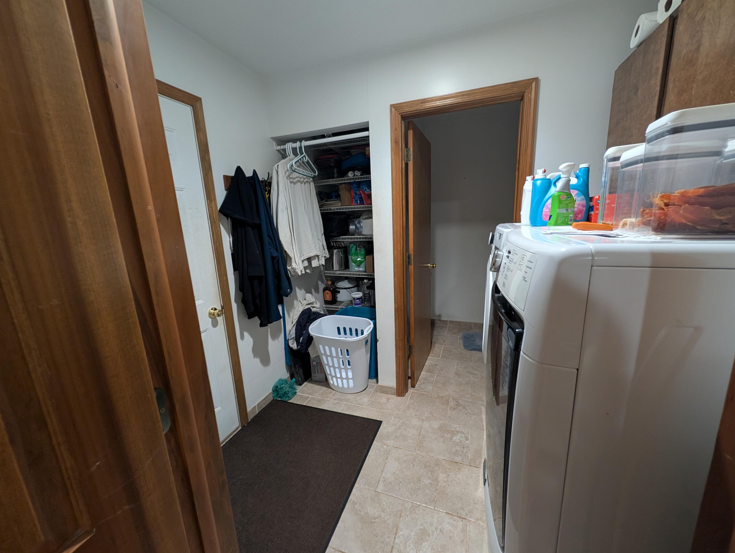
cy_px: 276
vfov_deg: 94.6
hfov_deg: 110.5
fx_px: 255
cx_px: 368
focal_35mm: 12
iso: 322
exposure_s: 1/40
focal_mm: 2.02
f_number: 1.7
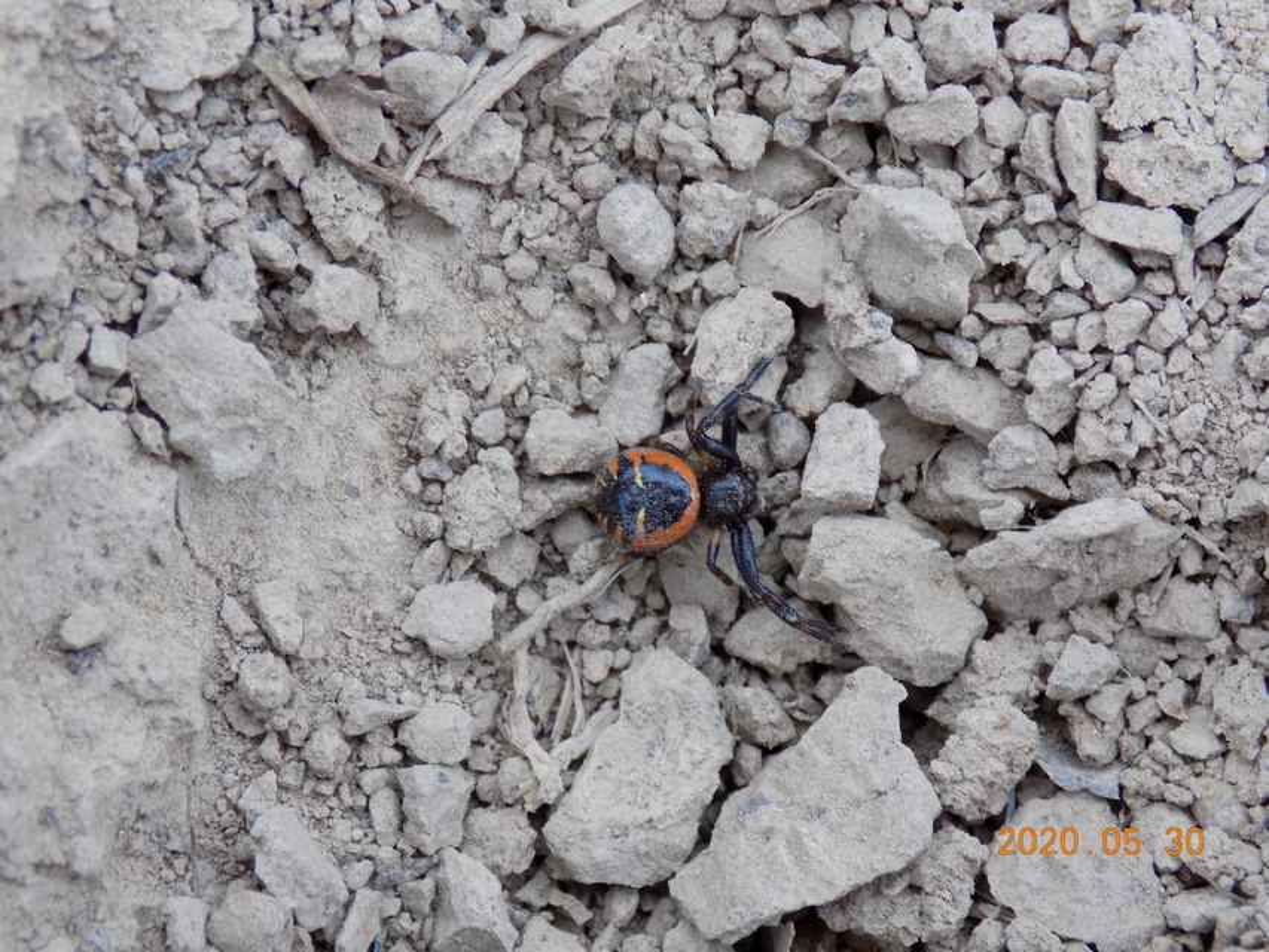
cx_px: 634
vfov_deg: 12.6
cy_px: 476
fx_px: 4326
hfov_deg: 16.7
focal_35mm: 118
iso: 80
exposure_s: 1/100
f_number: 4.8
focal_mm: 20.9
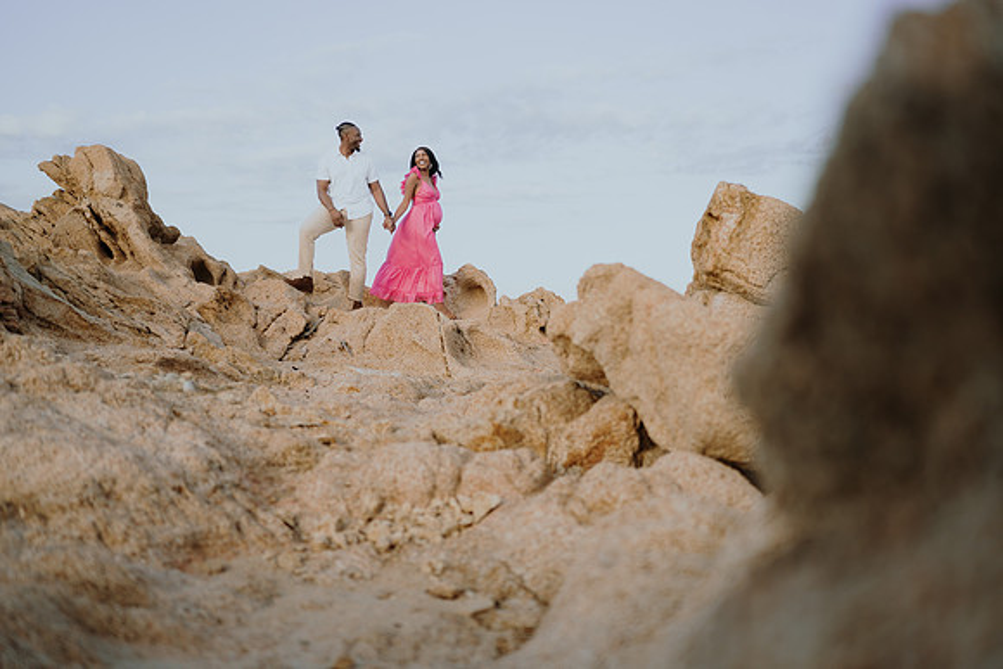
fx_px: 975
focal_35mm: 35
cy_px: 334
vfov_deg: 37.9
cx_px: 502
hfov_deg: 54.4
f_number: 1.8
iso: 100
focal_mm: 35
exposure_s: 1/3200
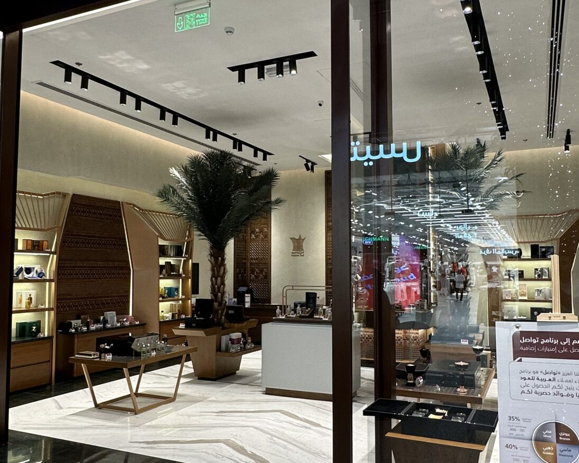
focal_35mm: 32
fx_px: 549
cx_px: 279
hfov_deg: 55.6
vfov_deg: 45.8
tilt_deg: +3.8
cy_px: 234
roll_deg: +0.0
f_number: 2.2
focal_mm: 2.22
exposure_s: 1/100
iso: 100
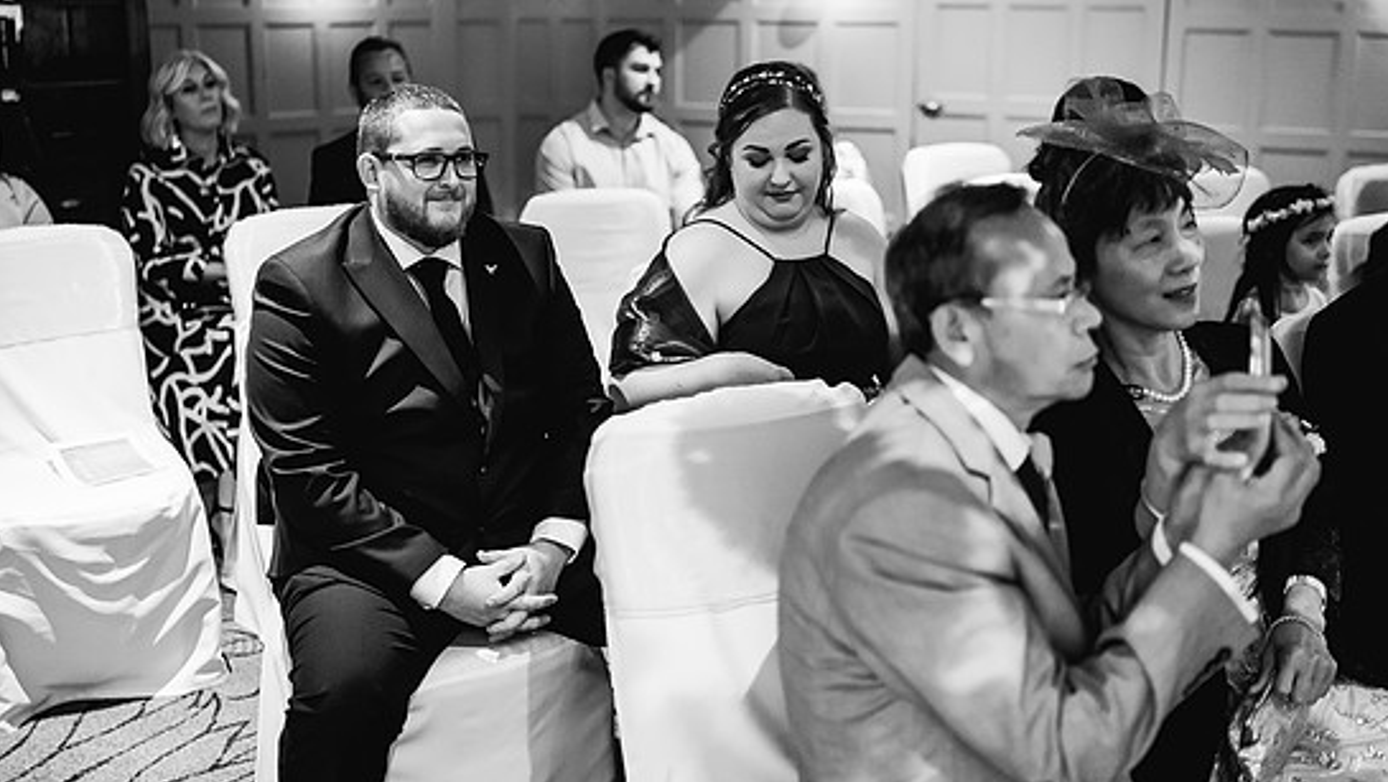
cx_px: 733
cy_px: 327
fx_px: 1436
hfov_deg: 51.6
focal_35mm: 39
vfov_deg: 30.4
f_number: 1.4
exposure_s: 1/250
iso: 5000
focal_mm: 35
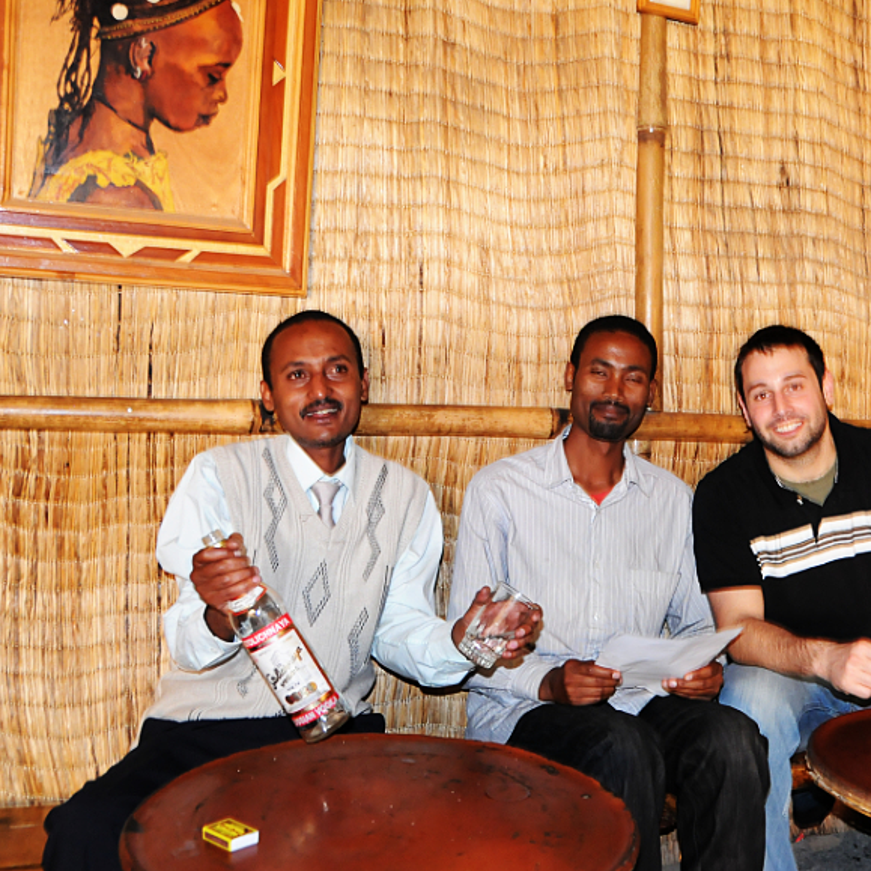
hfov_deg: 37.7
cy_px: 415
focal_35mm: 44
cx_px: 614
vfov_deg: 38.3
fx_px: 1253
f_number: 3.5
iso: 800
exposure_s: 1/13
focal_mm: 20
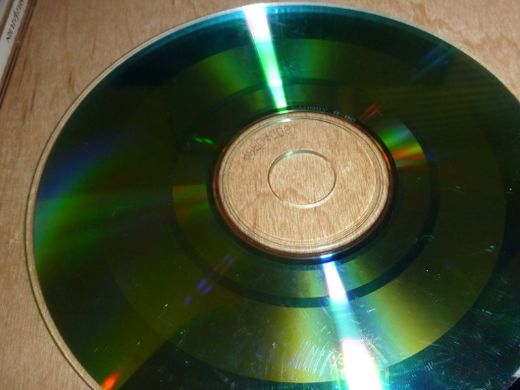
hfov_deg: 49.8
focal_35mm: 37
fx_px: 556
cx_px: 315
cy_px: 202
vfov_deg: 38.6
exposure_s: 1/30
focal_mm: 5
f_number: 3.3
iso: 200
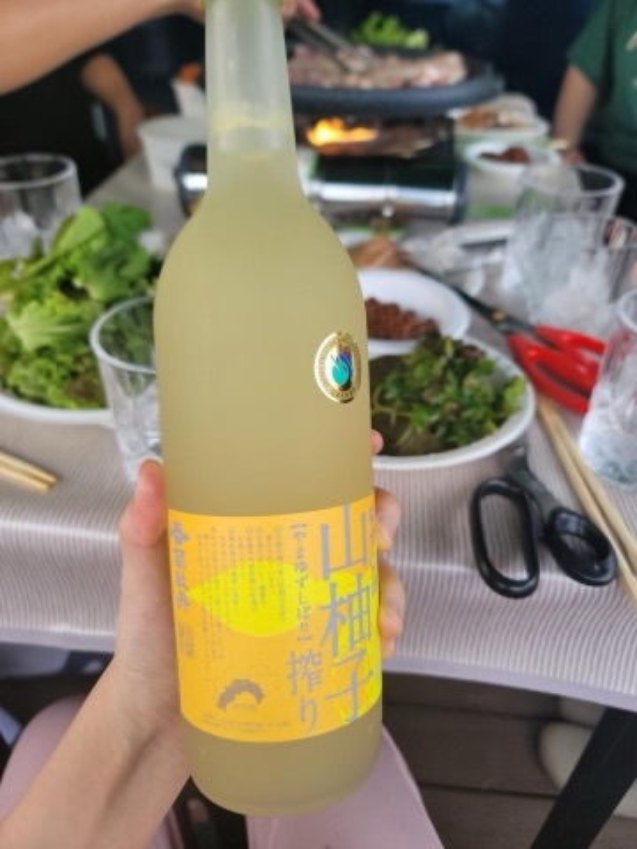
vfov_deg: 69.4
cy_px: 424
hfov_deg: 54.9
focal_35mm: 25
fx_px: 613
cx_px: 318
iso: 64
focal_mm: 7
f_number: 1.8
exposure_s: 1/120
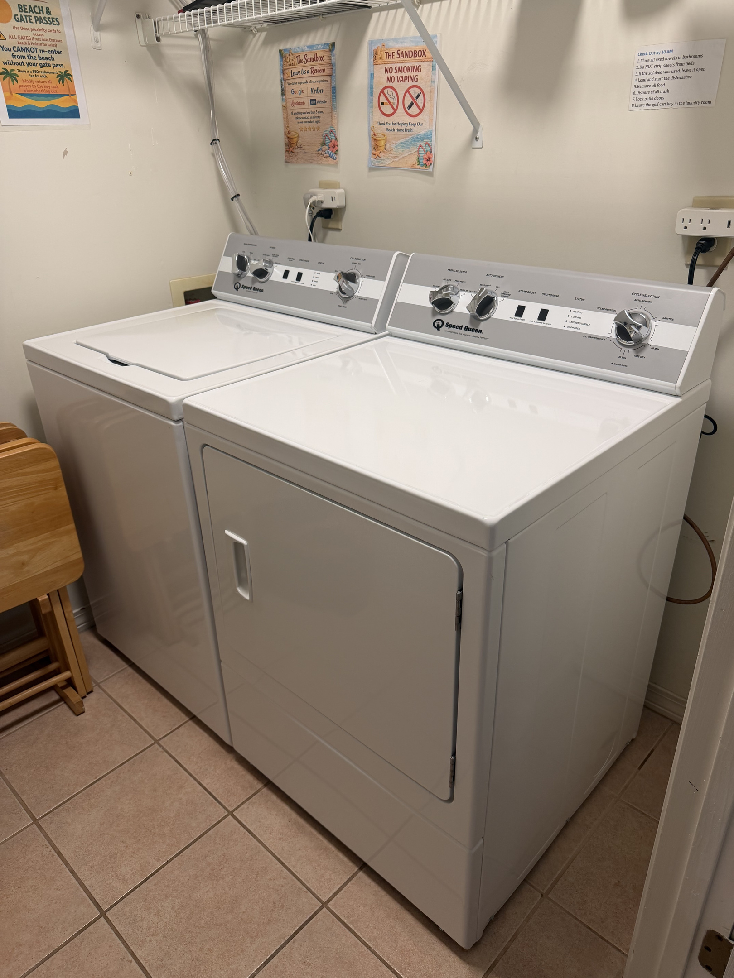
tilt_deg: -27.6
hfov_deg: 56.8
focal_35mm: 24
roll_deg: +1.7
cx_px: 367
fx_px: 679
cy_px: 489
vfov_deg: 71.6
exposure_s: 1/120
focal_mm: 6.76
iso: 125
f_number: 1.78
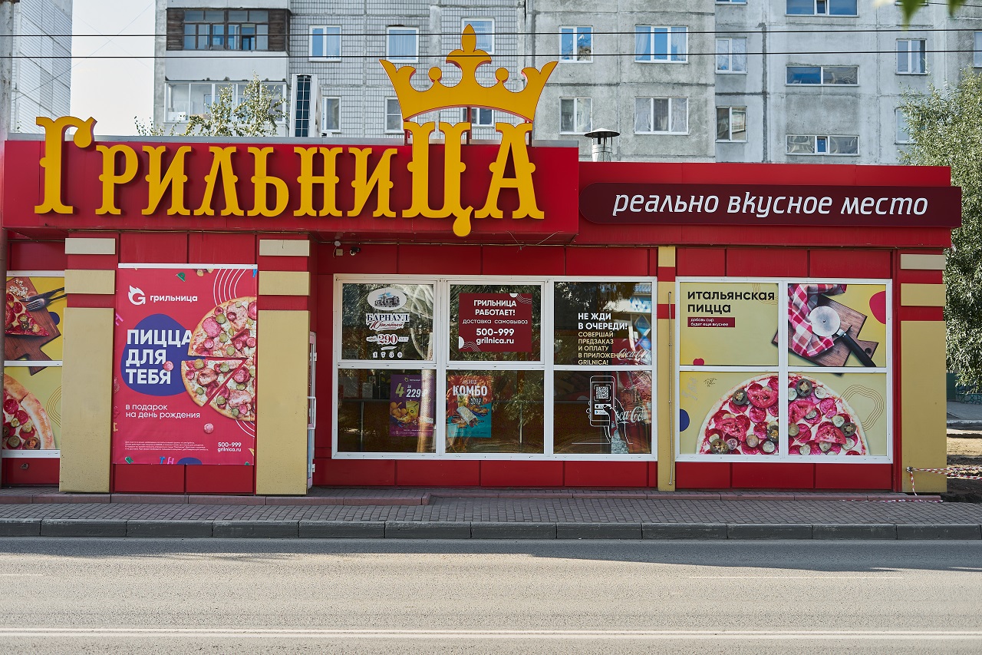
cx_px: 491
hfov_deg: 39.6
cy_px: 328
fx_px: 1364
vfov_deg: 27.0
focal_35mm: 50
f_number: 4
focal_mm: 50
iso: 50
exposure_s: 1/160
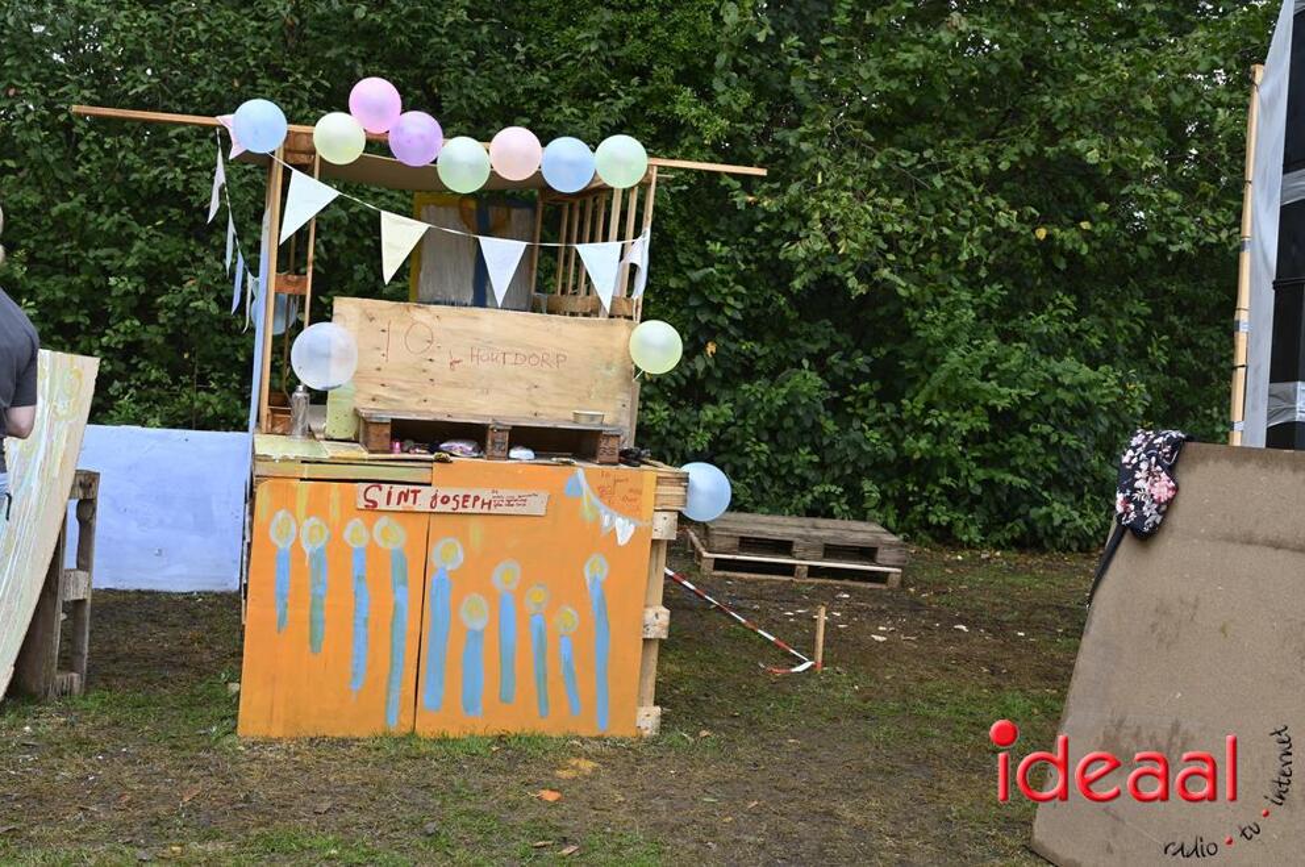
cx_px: 652
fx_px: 1376
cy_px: 434
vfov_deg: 35.0
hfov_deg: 50.7
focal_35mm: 38
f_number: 5.6
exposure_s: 1/125
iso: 200
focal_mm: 38
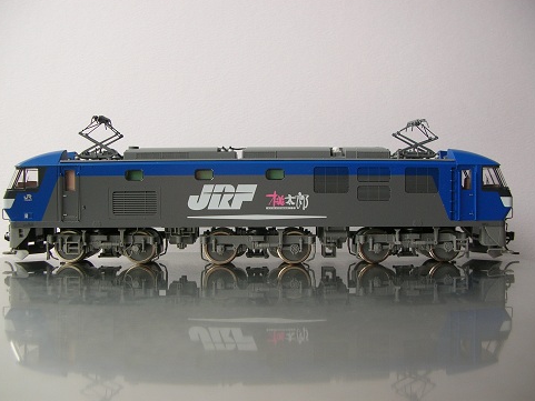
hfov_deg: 51.3
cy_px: 198
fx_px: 557
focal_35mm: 36
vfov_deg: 39.7
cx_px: 264
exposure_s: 1/49
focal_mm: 5.8
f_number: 2.8
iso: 50
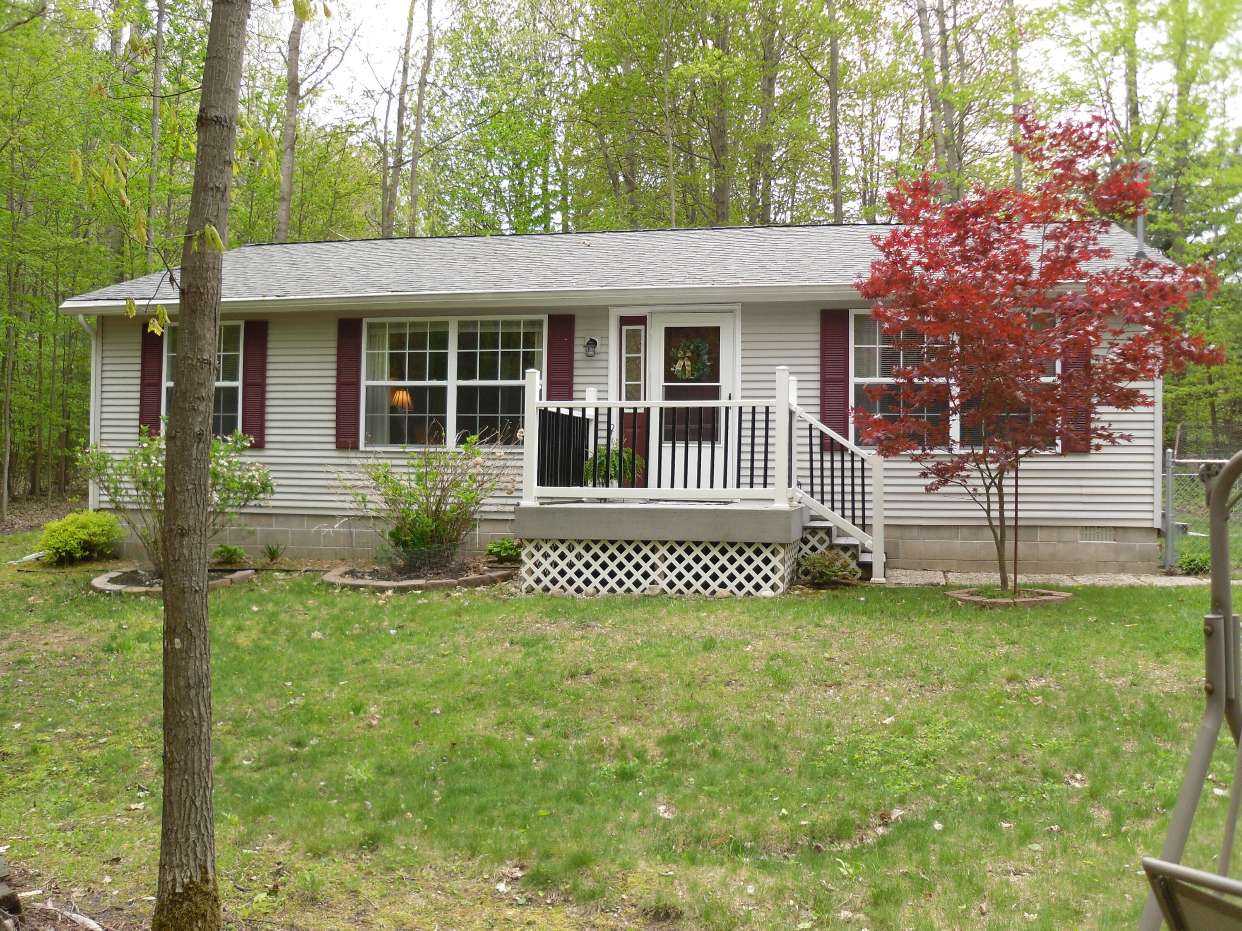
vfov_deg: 41.8
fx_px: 1220
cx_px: 621
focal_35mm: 34
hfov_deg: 54.0
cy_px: 466
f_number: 2.8
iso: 80
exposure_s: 1/117
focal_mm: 6
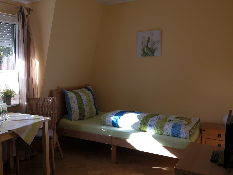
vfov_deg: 42.9
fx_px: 222
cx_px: 102
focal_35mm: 33
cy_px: 88
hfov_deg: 55.2
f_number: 4
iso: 100
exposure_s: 1/100
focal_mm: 20
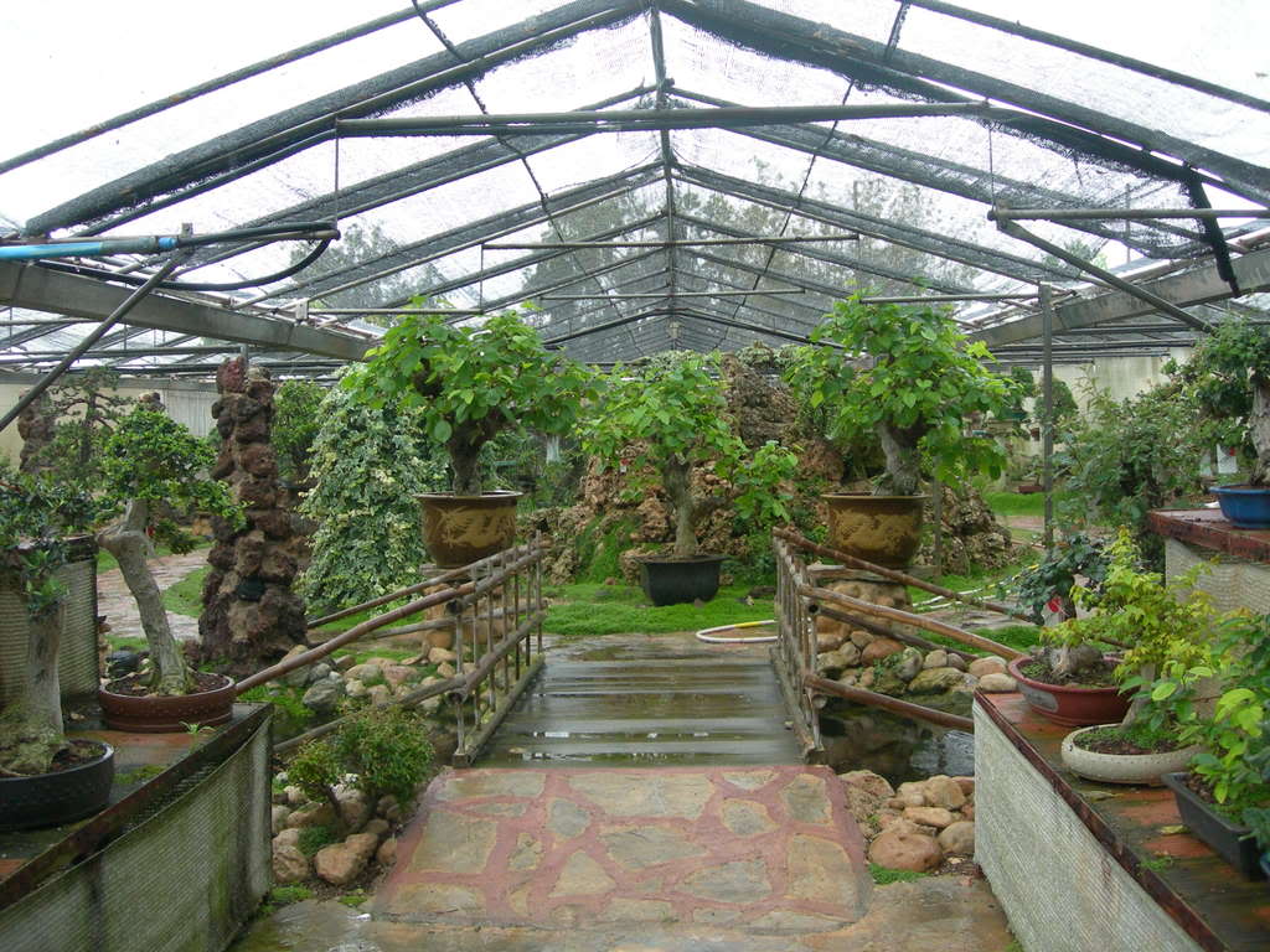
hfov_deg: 49.0
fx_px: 1394
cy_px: 476
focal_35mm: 38
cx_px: 635
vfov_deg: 37.7
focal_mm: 7.8
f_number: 2.8
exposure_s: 1/132
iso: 200
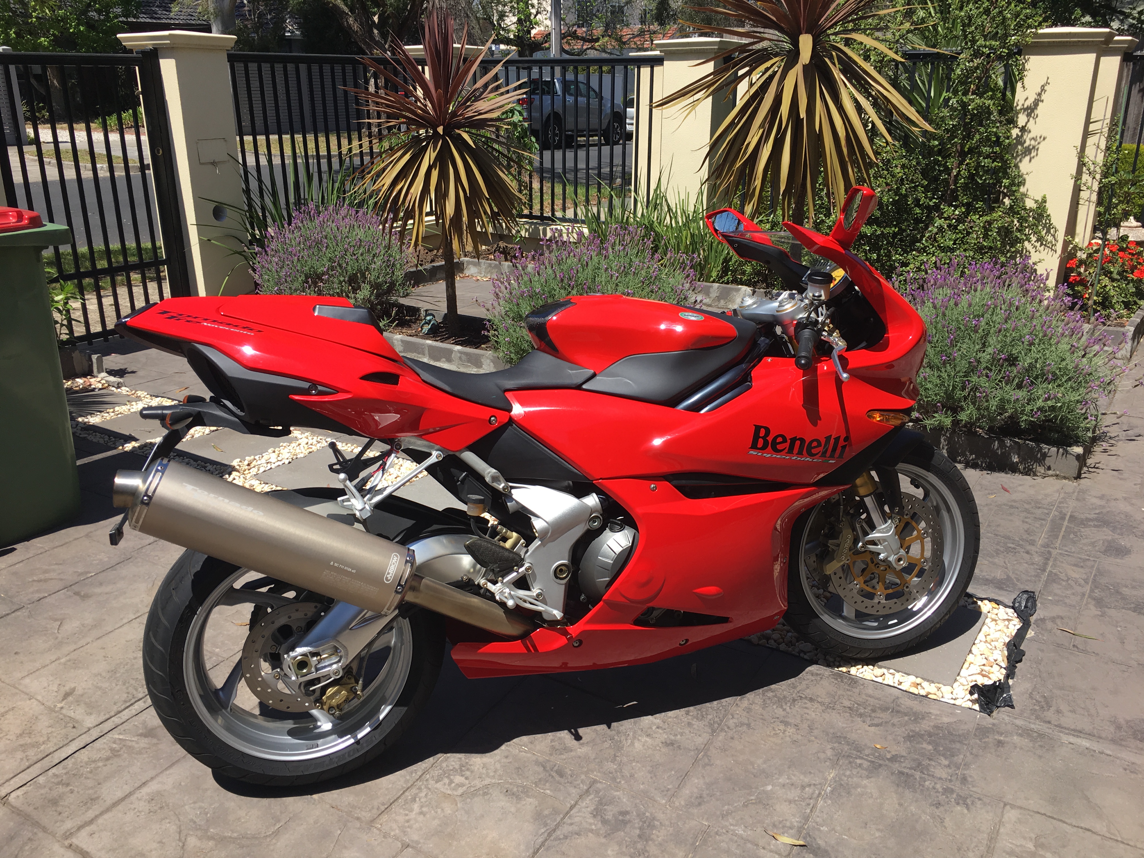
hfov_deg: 61.7
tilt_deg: -20.0
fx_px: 958
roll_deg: +0.4
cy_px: 429
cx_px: 572
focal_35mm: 29
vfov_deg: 48.2
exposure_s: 1/1068
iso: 25
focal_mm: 4.15
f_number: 2.2
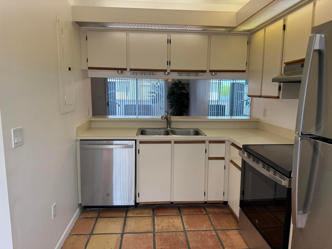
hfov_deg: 71.6
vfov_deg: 56.8
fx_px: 230
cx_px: 166
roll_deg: -0.5
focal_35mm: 24
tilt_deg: -7.7
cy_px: 124
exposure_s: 1/267
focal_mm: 6.76
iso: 100
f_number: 1.78
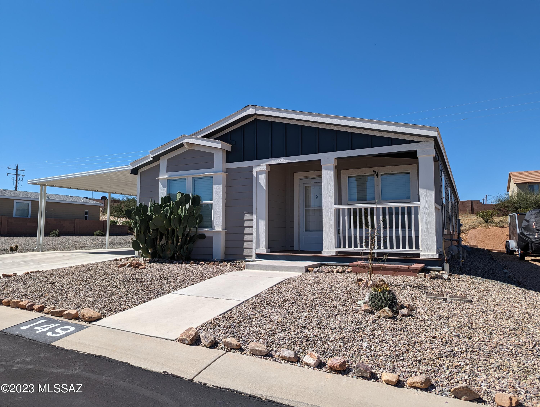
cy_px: 204
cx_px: 270
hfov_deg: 71.5
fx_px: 375
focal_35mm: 24
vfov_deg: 56.9
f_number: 1.85
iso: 48
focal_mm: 6.81
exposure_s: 1/2410
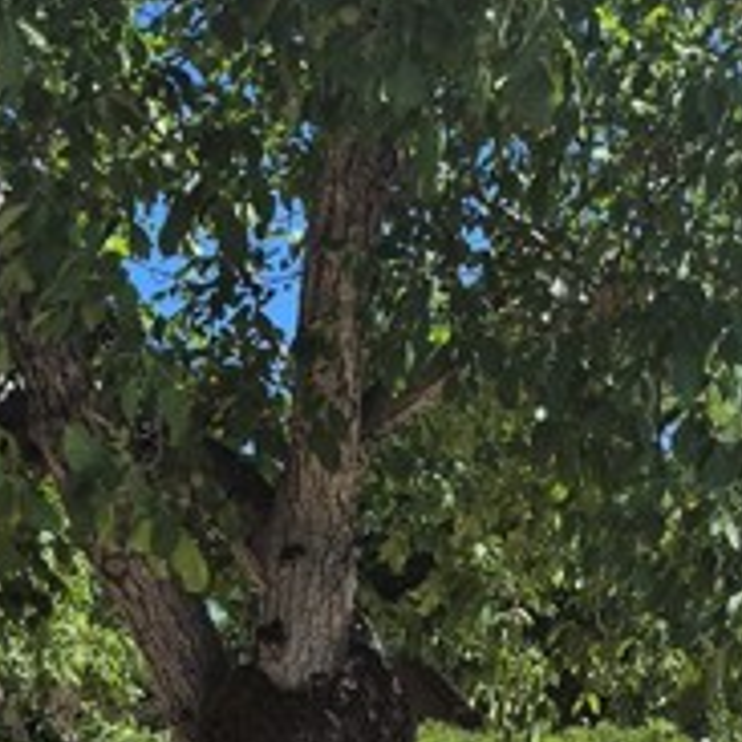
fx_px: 1722
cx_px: 718
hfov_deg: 23.4
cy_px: 1034
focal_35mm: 71
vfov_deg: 21.4
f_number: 1.8
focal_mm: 5.4
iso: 25
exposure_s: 1/1388
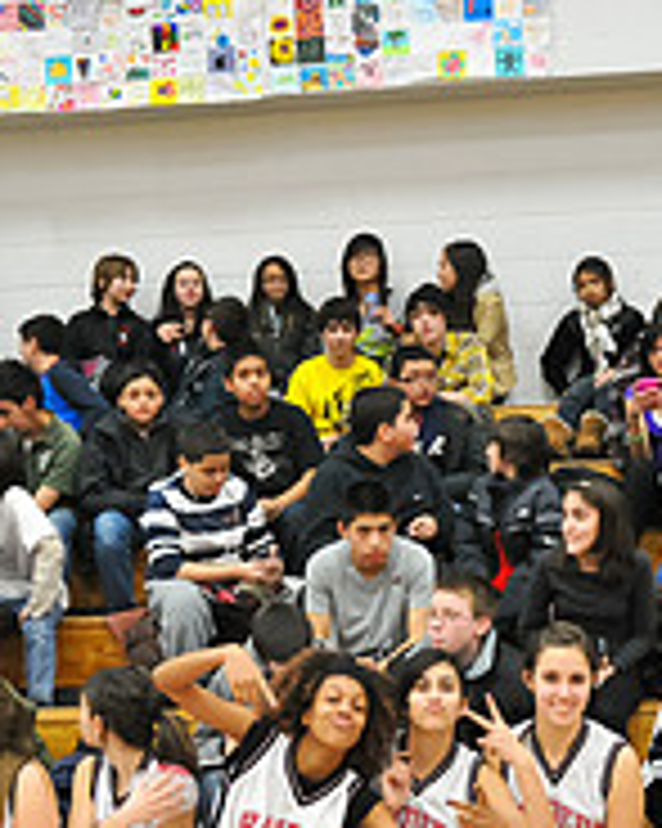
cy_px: 536
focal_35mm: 71
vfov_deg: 26.7
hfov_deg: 21.5
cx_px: 329
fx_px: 1740
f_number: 2.8
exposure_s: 1/500
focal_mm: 24
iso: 4500
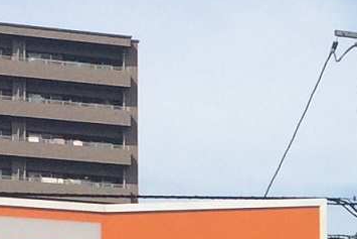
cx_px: 744
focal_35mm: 222
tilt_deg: +0.6
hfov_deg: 8.7
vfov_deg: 6.0
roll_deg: -0.4
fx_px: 2202
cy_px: 541
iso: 32
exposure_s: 1/2415
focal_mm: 4.15
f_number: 2.2
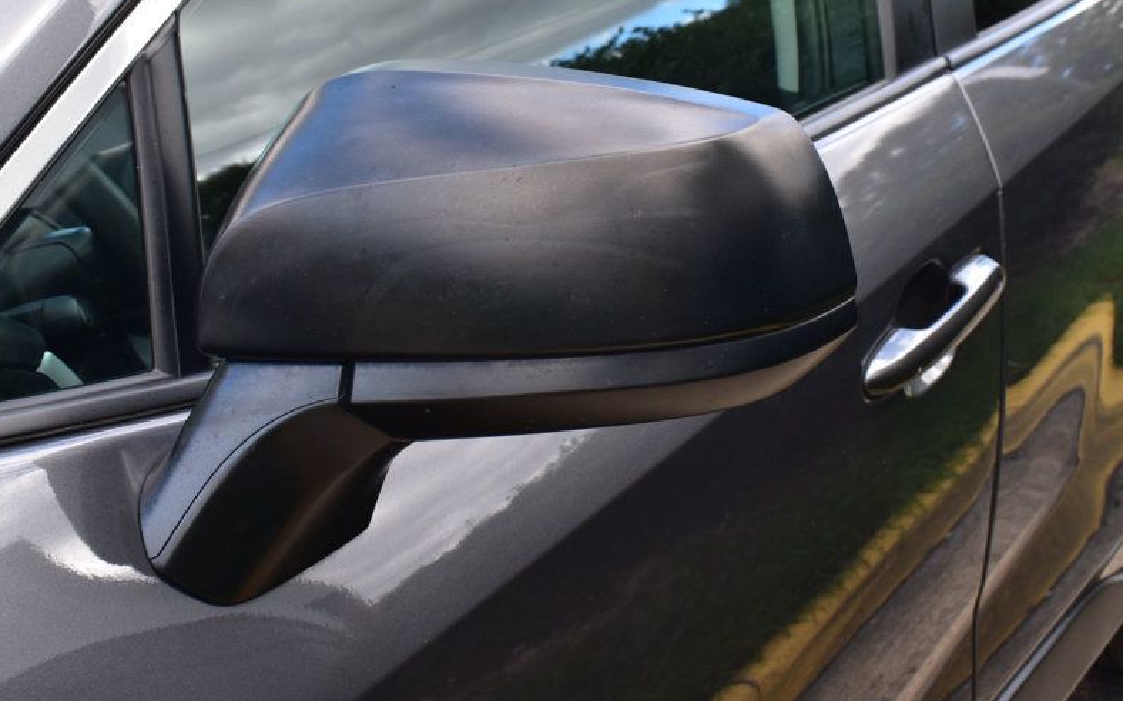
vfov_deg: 25.8
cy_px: 217
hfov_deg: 40.6
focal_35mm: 50
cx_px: 557
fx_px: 1519
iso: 400
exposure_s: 1/125
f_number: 9
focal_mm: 25
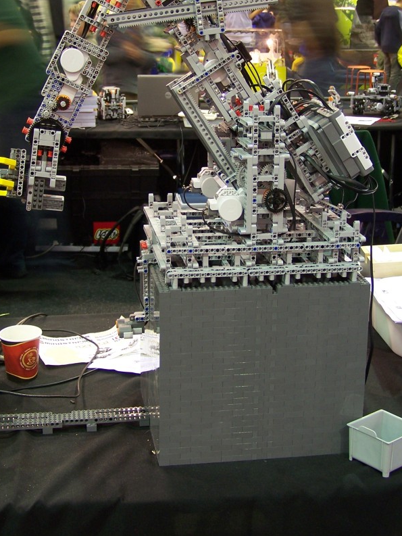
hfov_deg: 23.7
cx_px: 186
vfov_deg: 31.1
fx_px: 960
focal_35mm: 62
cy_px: 202
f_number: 3
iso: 80
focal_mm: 8
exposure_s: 1/2
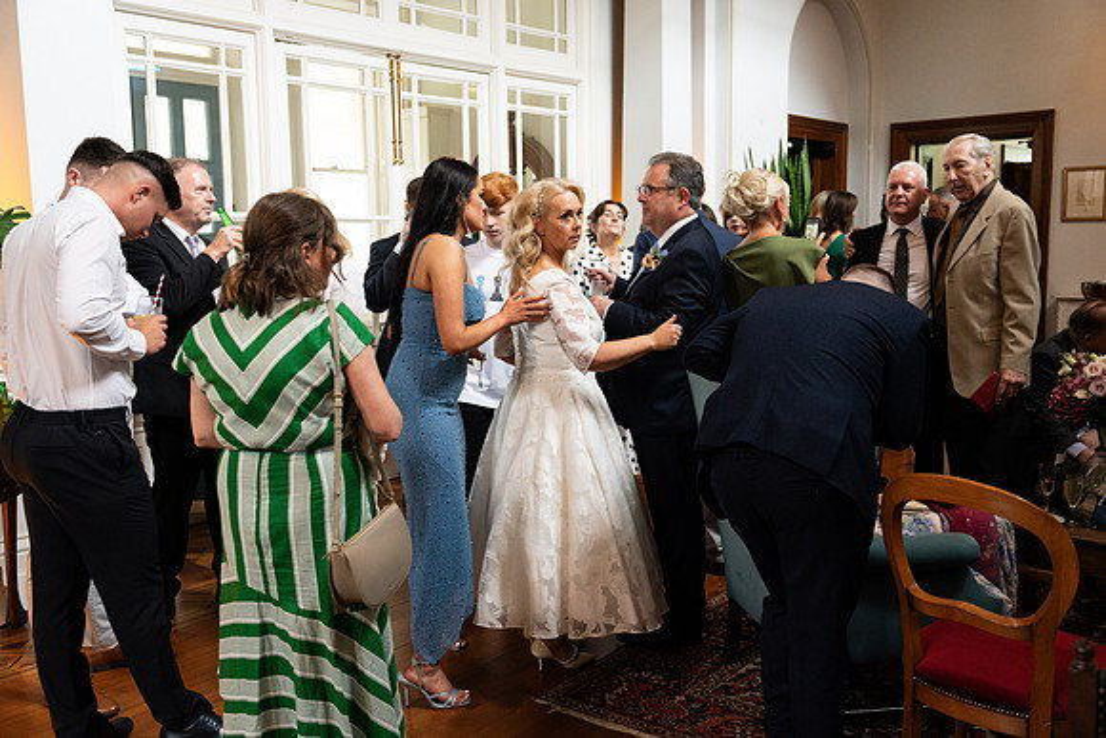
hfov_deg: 55.8
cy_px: 369
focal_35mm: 34
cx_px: 553
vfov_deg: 38.9
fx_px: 1045
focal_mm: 34
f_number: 3.5
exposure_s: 1/200
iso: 4000
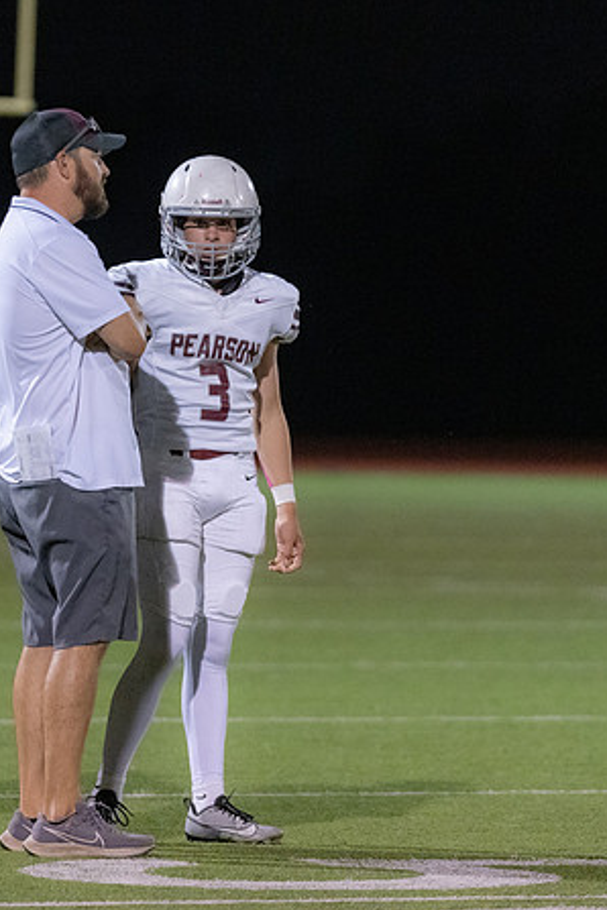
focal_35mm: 403
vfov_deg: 5.1
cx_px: 185
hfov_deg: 3.4
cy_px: 477
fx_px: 10192
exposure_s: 1/1250
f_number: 2.8
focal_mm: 200
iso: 6400
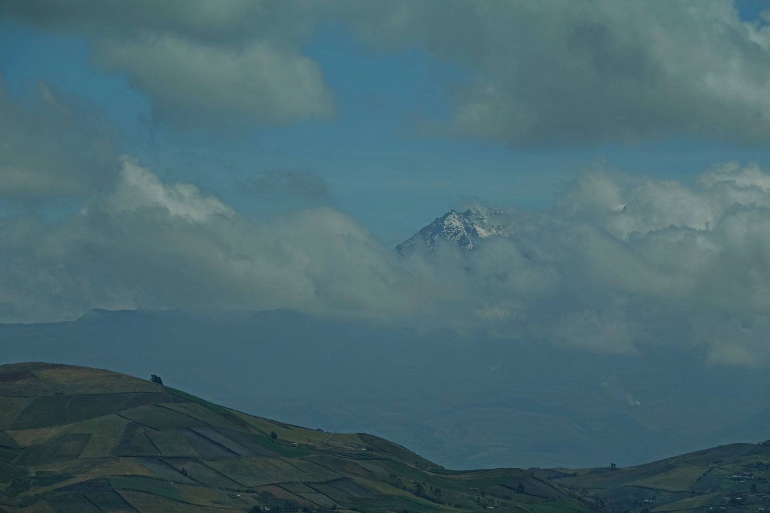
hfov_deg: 9.6
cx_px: 385
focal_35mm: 214
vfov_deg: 6.4
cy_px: 256
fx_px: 4577
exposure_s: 1/500
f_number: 6.3
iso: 100
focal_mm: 78.39
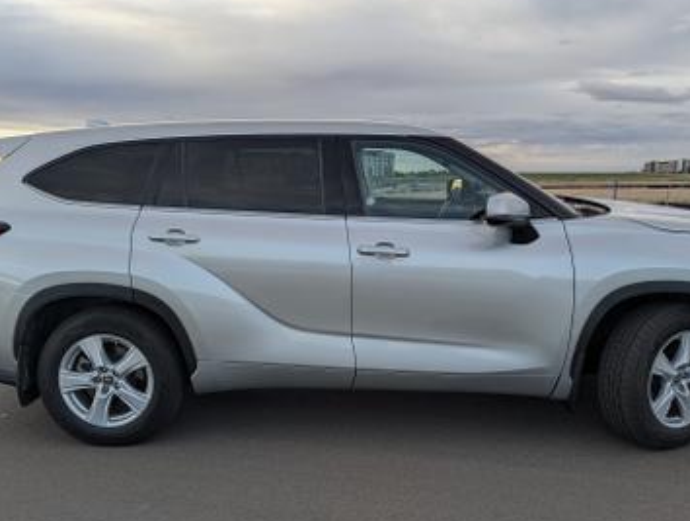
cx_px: 347
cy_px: 277
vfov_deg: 41.9
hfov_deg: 53.9
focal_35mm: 34
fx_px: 679
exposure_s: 1/257
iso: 21
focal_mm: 6.9
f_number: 1.68
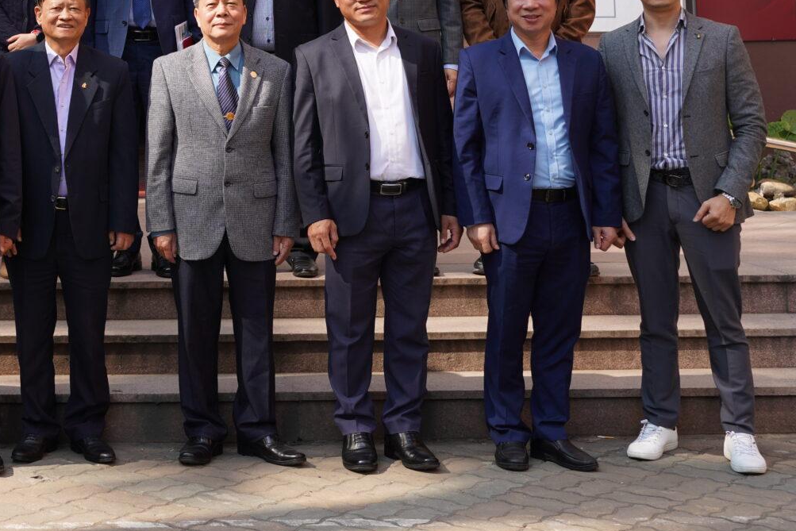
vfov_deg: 17.7
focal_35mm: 74
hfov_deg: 25.6
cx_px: -55
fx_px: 1636
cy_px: -77
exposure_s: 1/250
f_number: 5.6
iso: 100
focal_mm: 29
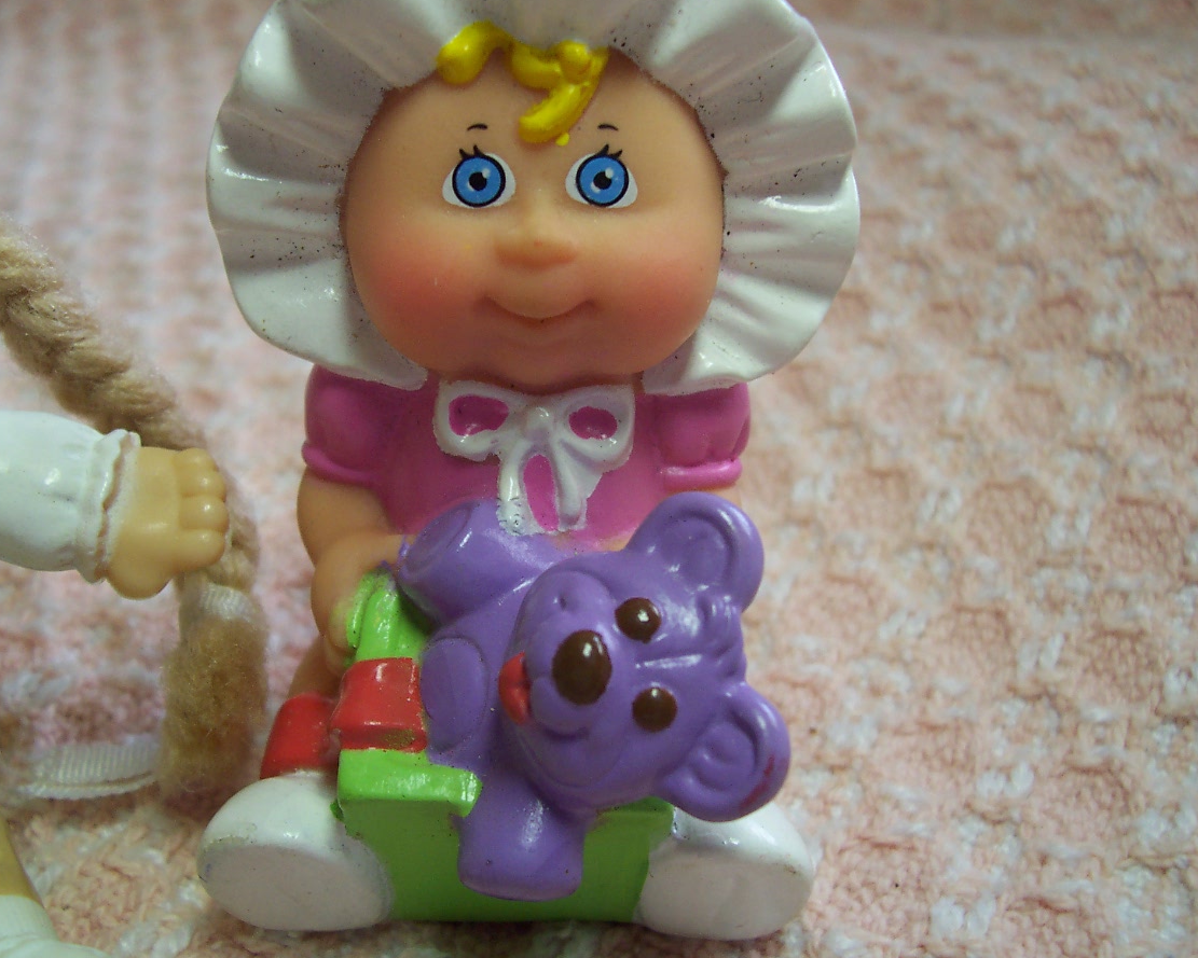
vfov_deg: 38.2
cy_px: 477
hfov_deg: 46.8
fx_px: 1383
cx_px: 586
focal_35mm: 39
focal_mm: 5.6
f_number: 2.8
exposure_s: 1/90
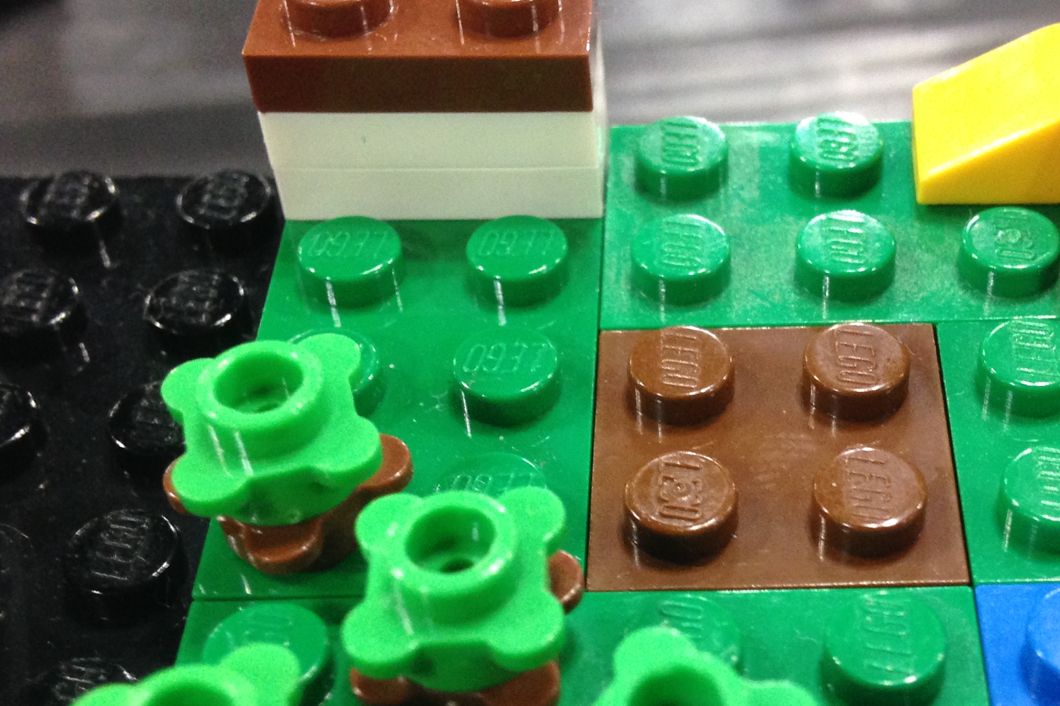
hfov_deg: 34.0
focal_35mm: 58
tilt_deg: -47.4
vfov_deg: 23.3
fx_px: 1708
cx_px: 742
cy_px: 453
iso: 250
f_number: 2.4
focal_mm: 4.12
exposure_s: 1/20
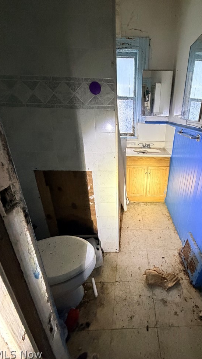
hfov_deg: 65.5
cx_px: 133
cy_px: 174
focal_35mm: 16
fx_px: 152
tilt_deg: -21.3
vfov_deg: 99.3
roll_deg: -0.7
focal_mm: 2.22
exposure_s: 1/59
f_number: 2.2
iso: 800
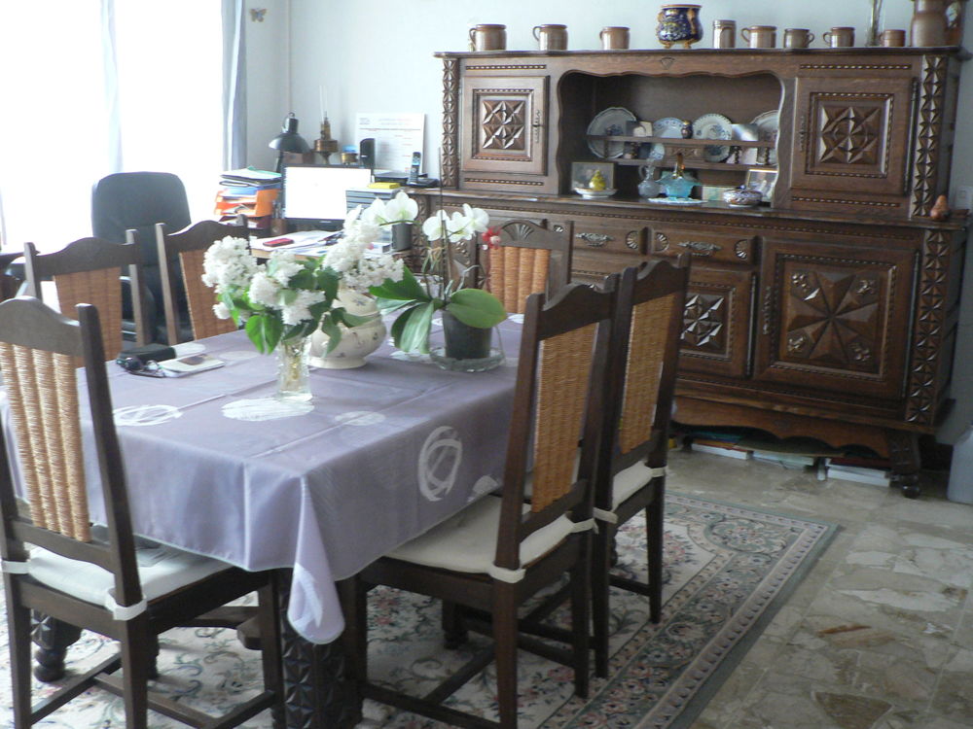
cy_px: 364
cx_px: 486
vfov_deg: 39.7
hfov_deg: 51.4
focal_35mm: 36
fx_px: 1012
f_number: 2.8
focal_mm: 6
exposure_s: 1/6
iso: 200
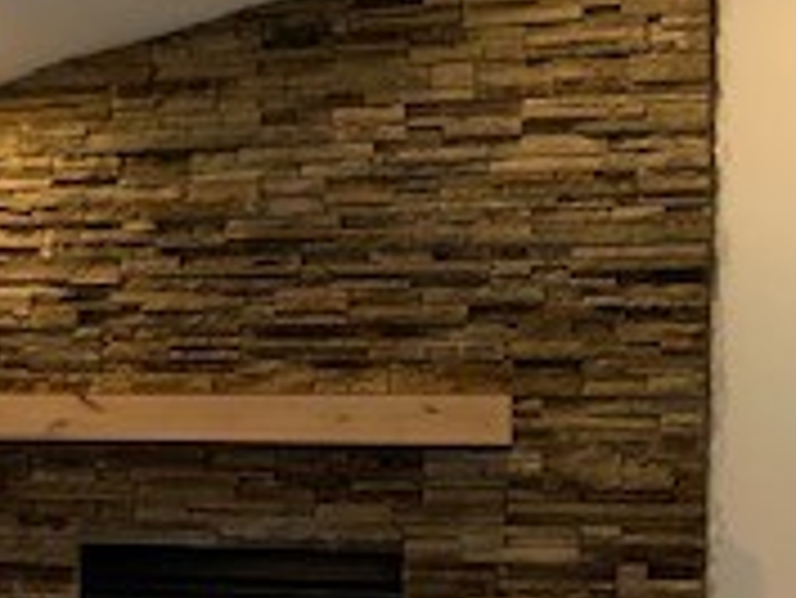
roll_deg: +0.5
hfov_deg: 18.8
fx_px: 2163
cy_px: 436
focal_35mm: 94
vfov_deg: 15.7
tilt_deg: -0.1
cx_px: -342
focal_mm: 4.25
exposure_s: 1/60
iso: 64
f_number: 1.8
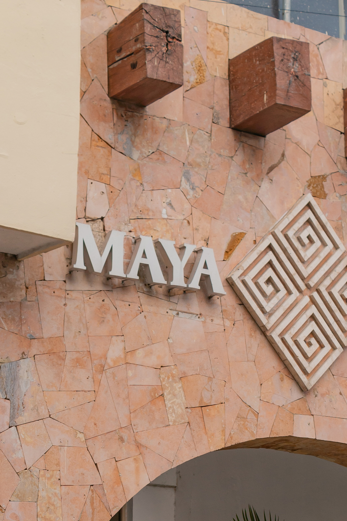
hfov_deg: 11.3
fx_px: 1749
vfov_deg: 16.1
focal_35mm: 121
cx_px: 259
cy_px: 670
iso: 100
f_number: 3.5
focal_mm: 30
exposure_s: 1/2000
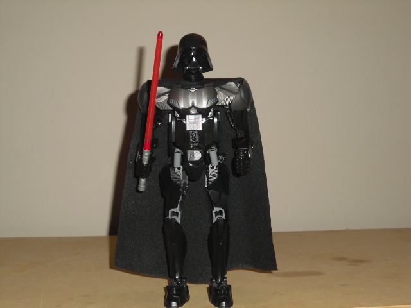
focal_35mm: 53
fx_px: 629
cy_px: 154
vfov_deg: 27.5
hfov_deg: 36.2
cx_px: 206
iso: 200
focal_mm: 9.4
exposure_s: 1/60
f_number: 3.8
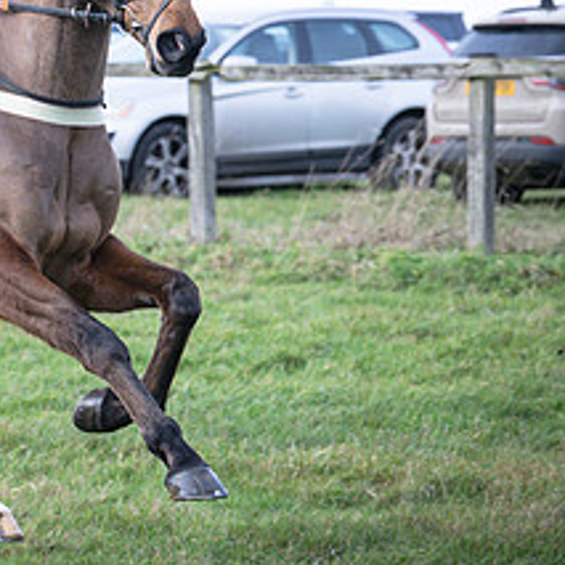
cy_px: 79
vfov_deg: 5.6
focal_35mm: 312
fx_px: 5761
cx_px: 78
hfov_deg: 5.6
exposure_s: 1/800
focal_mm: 86
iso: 400
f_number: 4
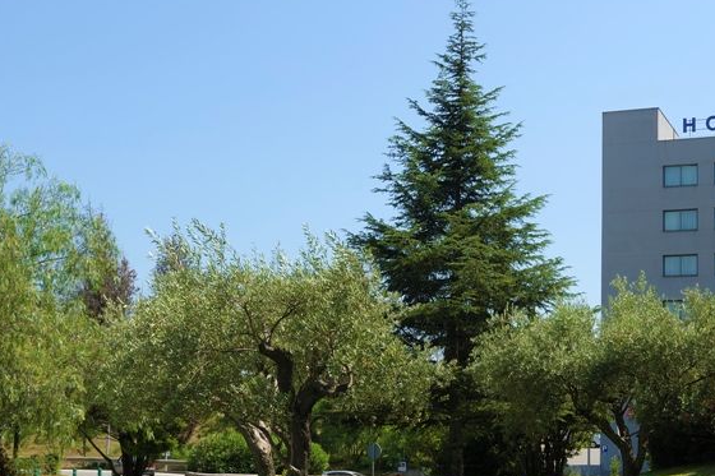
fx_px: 1191
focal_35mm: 60
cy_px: 302
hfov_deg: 33.4
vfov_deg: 22.5
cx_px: 403
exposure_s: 1/125
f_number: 13
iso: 200
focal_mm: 42
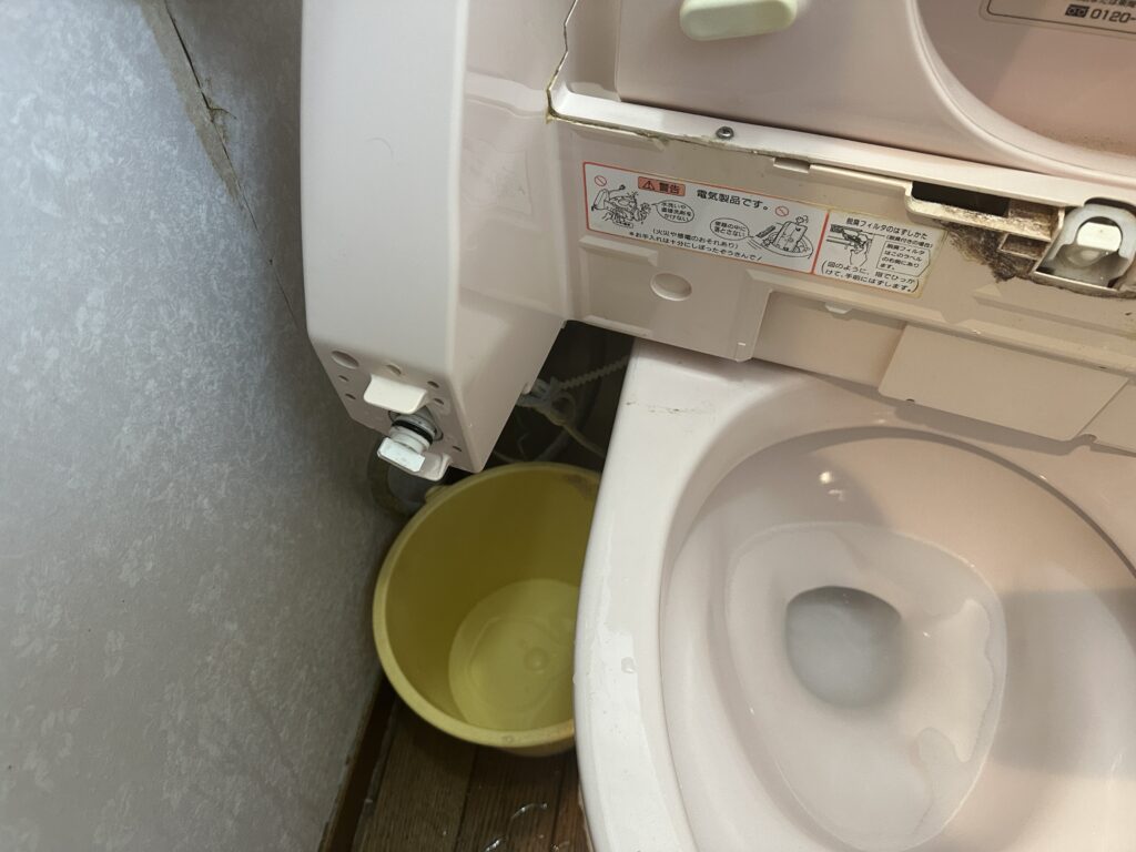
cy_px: 426
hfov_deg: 71.6
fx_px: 788
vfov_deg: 56.8
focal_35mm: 24
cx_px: 568
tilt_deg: -53.0
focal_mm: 6.86
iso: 320
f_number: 1.78
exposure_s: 1/60
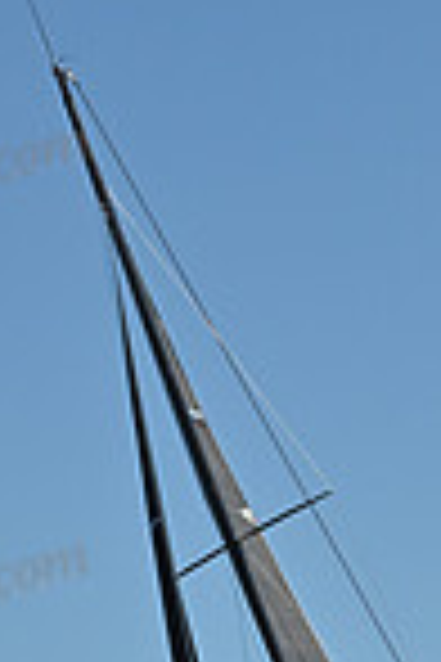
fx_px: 5071
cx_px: 322
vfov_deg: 7.4
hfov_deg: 5.0
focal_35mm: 276
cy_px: 797
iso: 320
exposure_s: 1/800
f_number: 13
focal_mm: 70
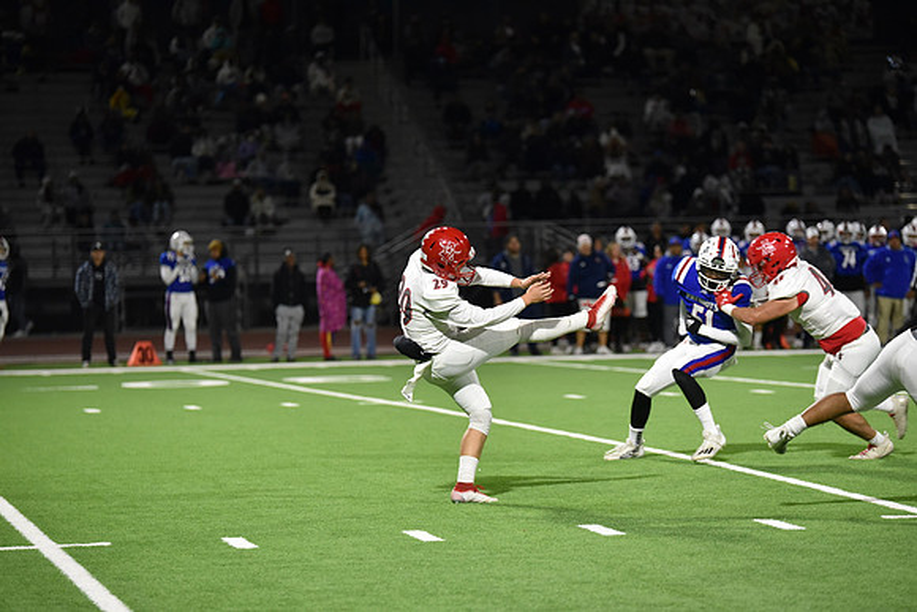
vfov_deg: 8.9
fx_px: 3949
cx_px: 458
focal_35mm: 155
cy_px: 306
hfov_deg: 13.2
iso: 4000
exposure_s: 1/640
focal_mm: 155
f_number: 2.8
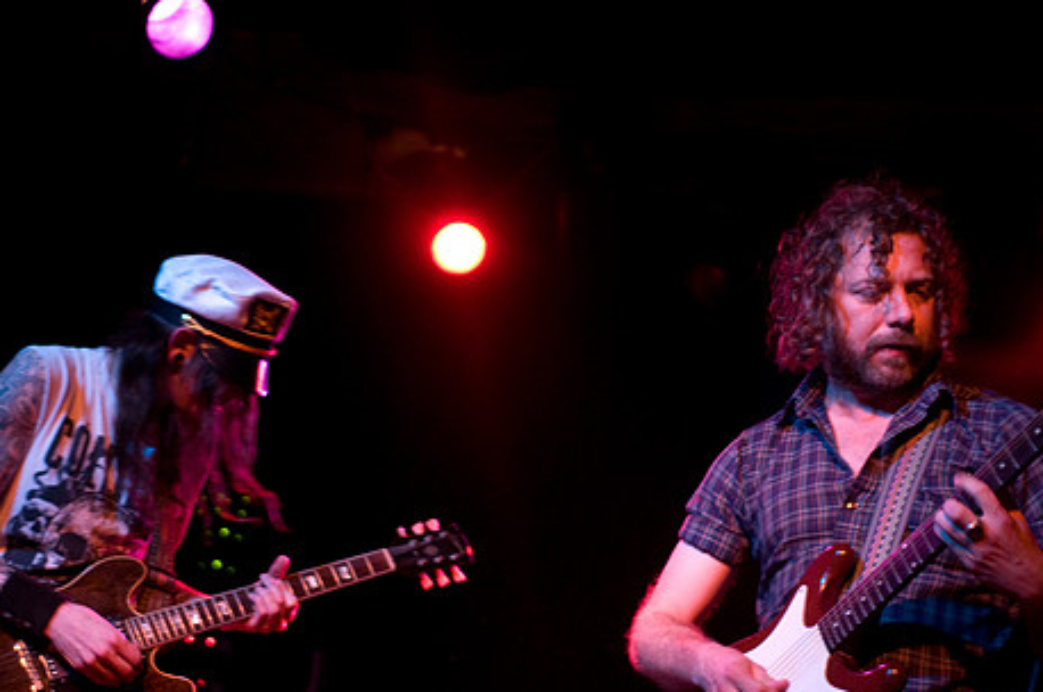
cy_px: 397
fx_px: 1649
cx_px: 437
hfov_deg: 35.0
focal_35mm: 57
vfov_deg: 23.7
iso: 1000
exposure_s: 1/100
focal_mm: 30
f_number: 1.6
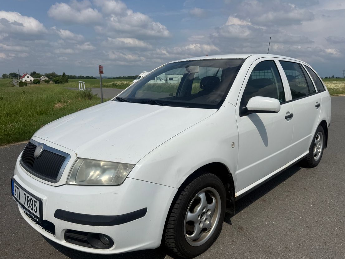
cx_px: 177
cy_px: 137
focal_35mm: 26
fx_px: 259
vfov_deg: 53.0
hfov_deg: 67.3
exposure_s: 1/14286
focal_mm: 6.76
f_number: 1.78
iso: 80
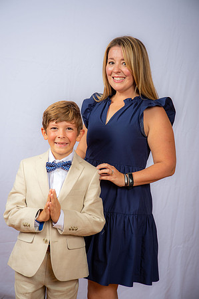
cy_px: 150
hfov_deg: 19.4
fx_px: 582
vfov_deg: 28.9
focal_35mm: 70
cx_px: 100
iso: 250
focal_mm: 70
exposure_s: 1/160
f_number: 6.3
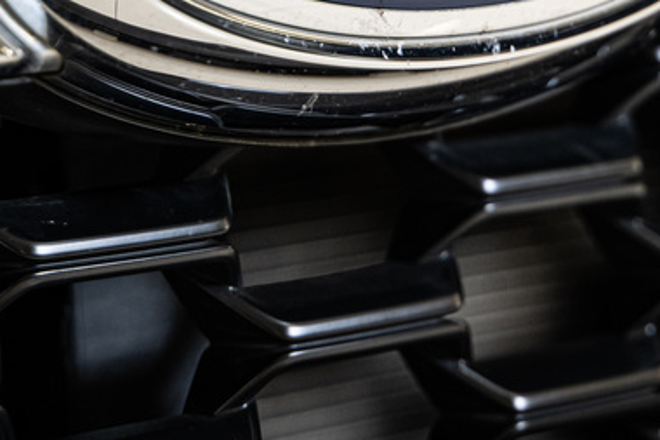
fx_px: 3702
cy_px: -129
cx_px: 463
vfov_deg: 6.7
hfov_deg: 10.2
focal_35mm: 202
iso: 640
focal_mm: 75
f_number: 2.8
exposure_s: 1/160
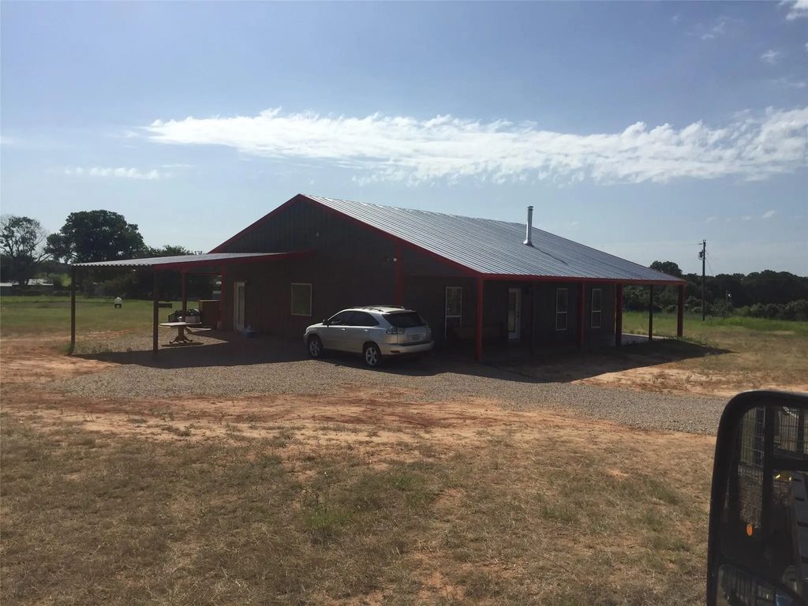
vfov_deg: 48.2
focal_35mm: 29
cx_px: 404
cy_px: 303
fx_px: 677
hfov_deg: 61.7
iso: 32
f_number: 2.2
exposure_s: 1/4950
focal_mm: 4.15
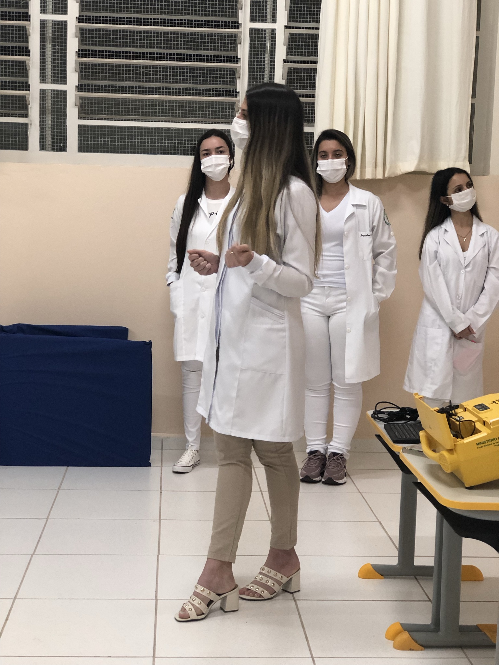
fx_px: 1096
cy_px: 332
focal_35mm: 57
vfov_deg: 33.8
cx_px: 250
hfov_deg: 25.7
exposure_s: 1/30
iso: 160
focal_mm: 6.6
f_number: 2.8
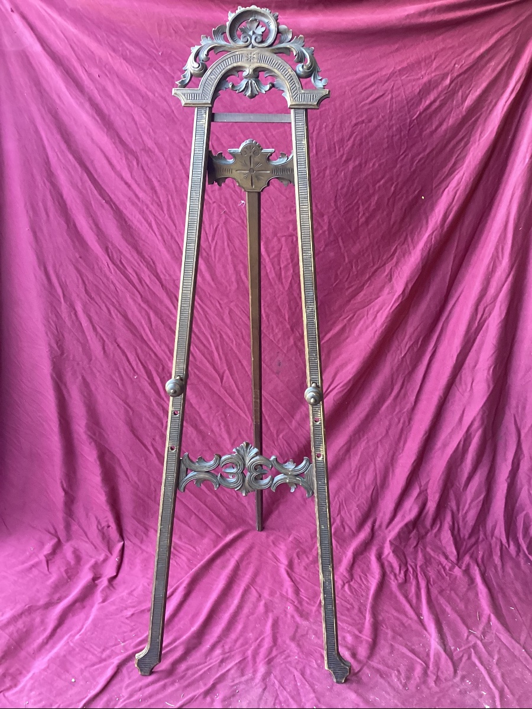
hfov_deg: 45.4
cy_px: 354
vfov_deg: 58.4
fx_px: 635
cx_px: 266
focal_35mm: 31
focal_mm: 3.3
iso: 200
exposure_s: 1/50
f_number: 2.4
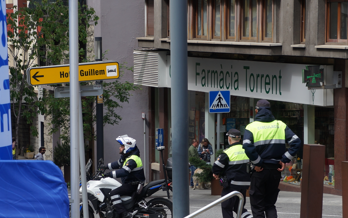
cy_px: 117
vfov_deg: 7.0
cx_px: 110
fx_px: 1774
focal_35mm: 187
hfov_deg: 11.2
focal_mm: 70
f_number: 6.3
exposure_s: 1/160
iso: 100
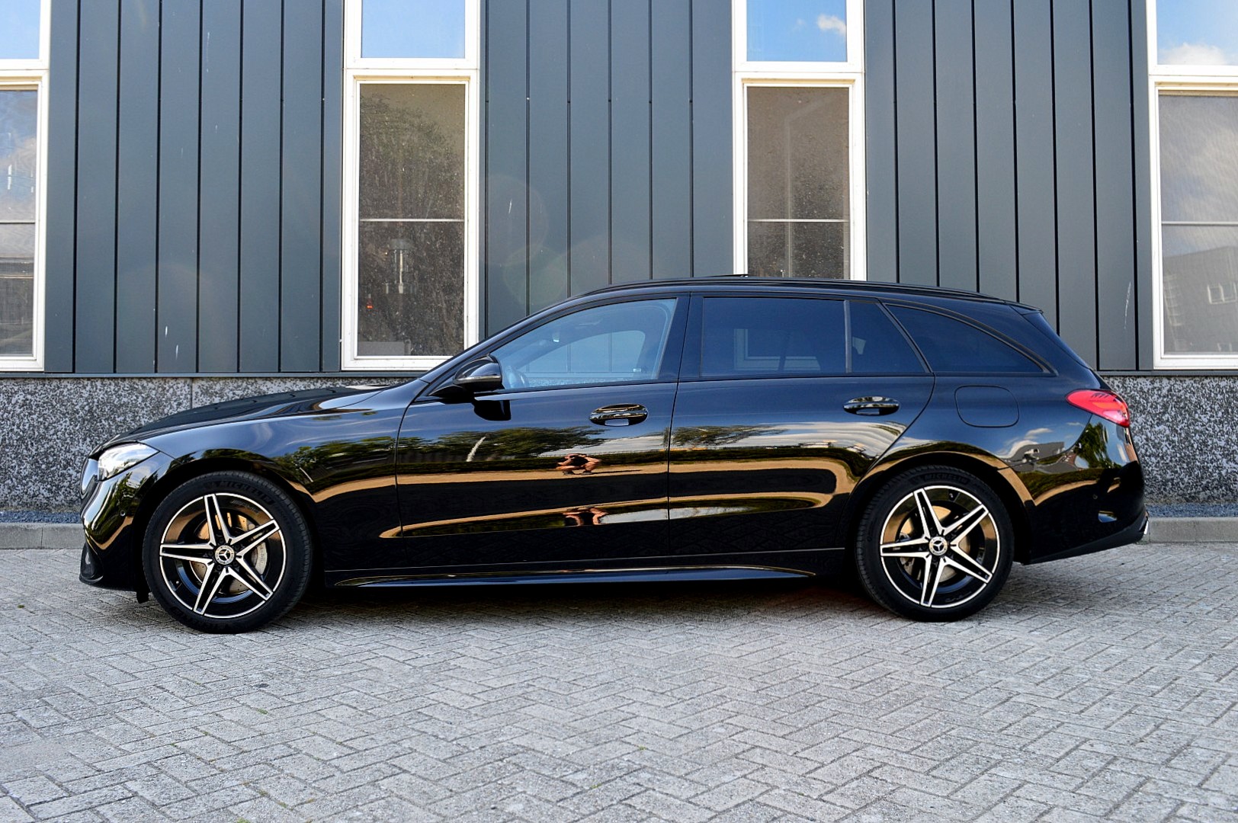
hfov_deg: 62.0
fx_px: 1031
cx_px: 619
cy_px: 412
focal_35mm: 30
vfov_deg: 43.5
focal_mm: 20
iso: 400
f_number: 8
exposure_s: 1/80
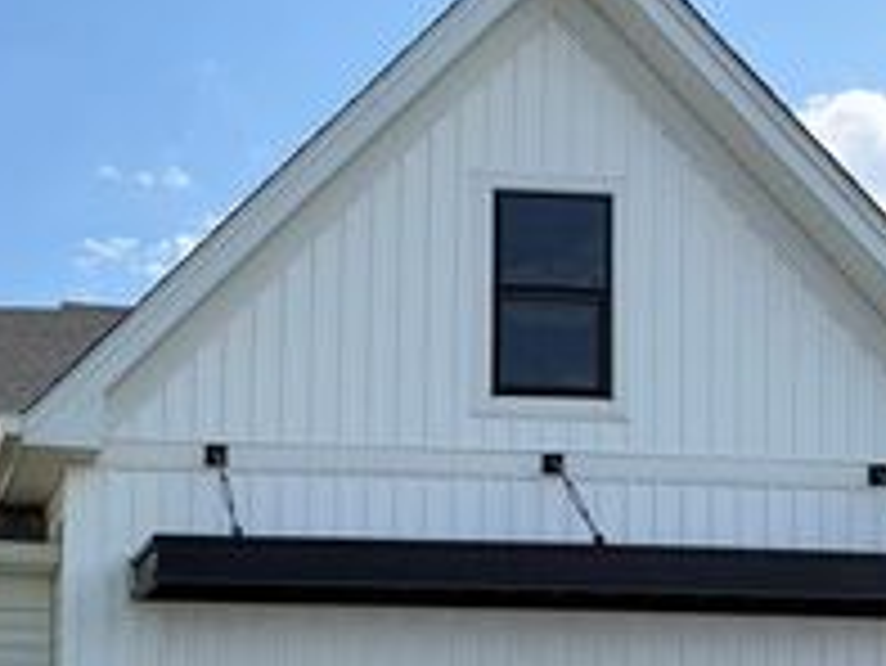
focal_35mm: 61
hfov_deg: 29.4
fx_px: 1562
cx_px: -13
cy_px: 794
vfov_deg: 22.2
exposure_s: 1/5319
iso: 100
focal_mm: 6.76
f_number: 1.78
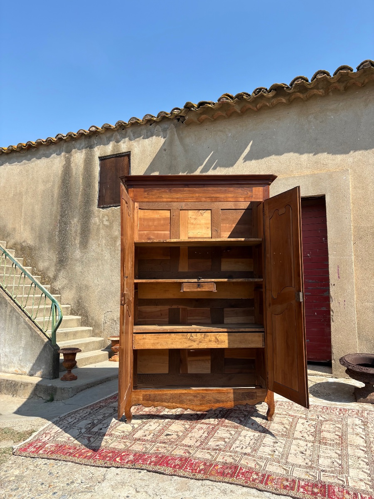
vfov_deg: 67.3
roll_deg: -1.0
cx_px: 187
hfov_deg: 53.1
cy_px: 250
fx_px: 375
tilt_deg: +5.1
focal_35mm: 26
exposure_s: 1/2451
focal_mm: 5.96
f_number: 1.6
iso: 50
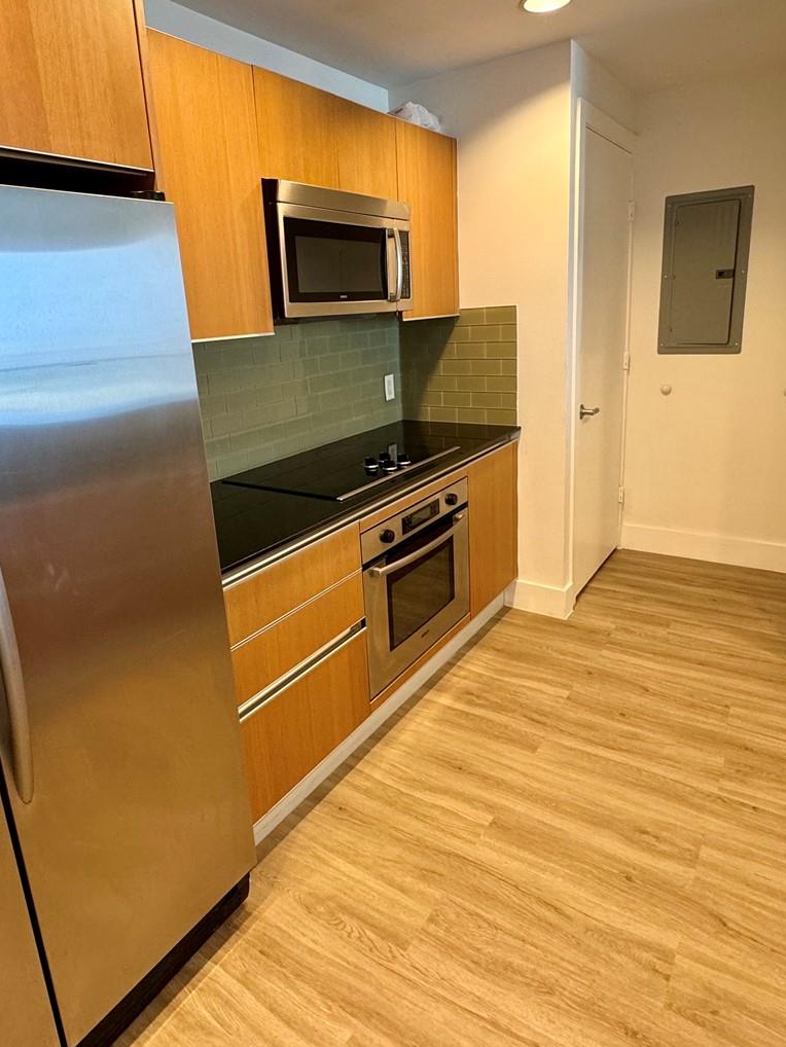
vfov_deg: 76.2
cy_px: 477
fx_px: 666
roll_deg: +3.7
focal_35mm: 22
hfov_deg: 61.0
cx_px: 363
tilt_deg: -15.0
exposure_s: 1/60
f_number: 2.2
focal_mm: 2.22
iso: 200
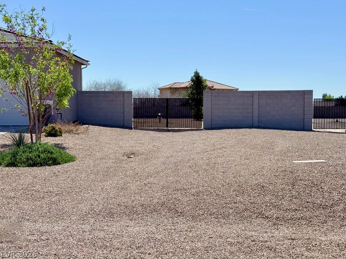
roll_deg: +0.7
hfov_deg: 38.9
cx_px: 176
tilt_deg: -1.5
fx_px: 490
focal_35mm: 49
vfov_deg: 29.7
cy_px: 128
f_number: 1.78
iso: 64
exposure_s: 1/8772
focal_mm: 6.76
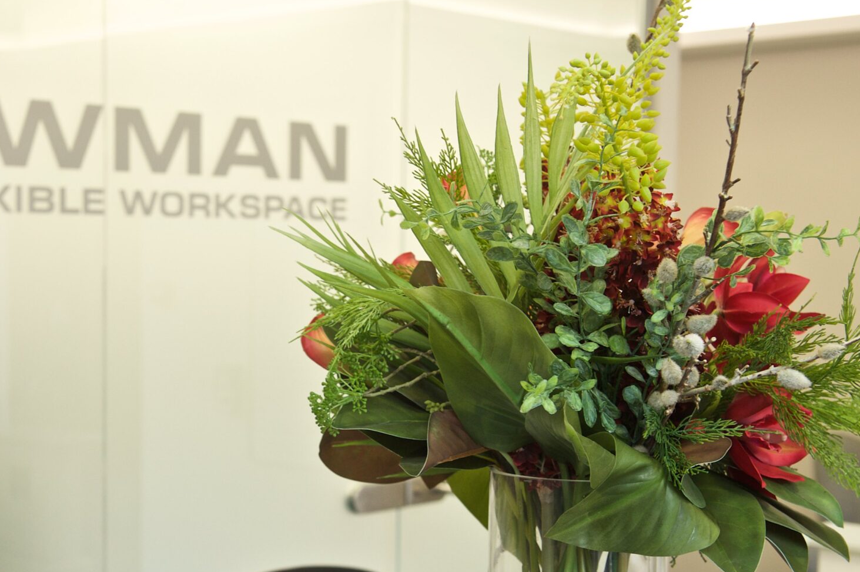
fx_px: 1671
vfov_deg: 19.4
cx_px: 249
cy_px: 382
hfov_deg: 28.6
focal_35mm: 70
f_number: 8
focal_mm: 40
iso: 800
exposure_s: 1/40
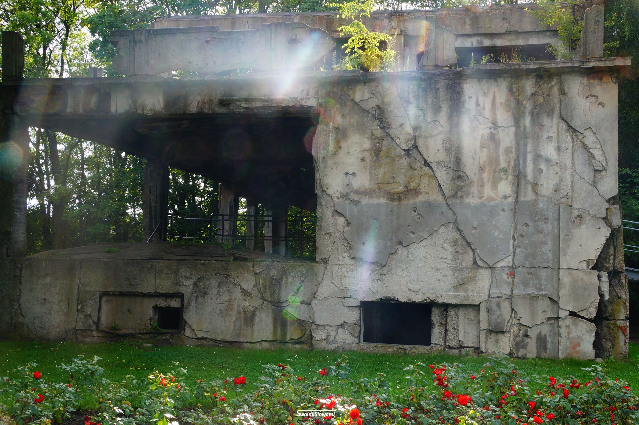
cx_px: 320
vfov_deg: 29.8
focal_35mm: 45
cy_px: 212
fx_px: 798
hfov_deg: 43.6
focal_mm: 30
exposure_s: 1/40
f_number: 16
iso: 250
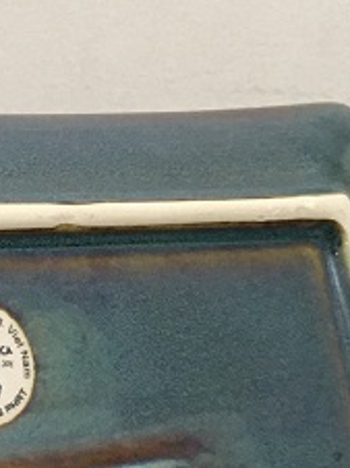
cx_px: -122
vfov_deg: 12.8
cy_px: 406
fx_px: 2080
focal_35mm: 154
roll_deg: -3.6
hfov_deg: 9.4
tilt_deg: -11.6
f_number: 2.2
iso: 100
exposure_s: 1/33
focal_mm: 4.15
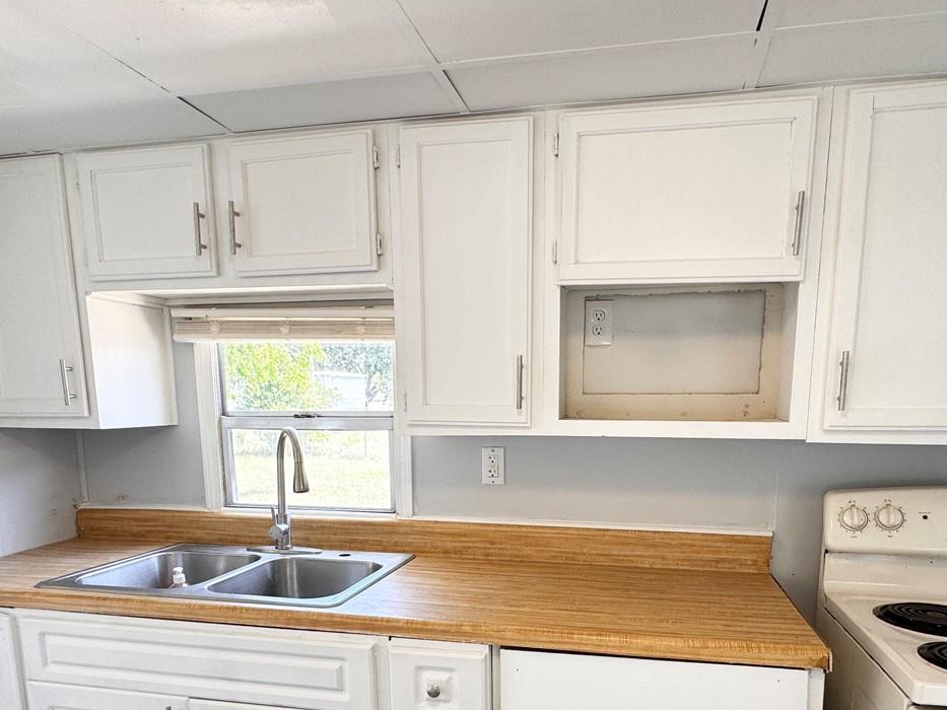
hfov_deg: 71.5
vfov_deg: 55.0
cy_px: 503
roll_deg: -1.0
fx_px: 657
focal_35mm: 24
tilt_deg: -9.3
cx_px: 512
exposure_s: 1/120
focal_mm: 2.22
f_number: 2.2
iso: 80
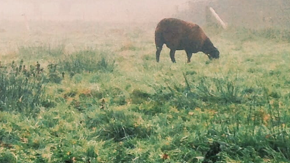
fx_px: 1376
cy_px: 44
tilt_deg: -2.7
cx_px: -112
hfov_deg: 11.6
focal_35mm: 179
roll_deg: +0.7
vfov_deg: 6.8
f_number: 2.4
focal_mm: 4.12
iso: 50
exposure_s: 1/50
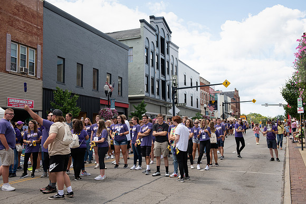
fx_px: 340
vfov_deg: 33.4
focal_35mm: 40
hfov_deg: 48.4
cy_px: 102
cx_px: 153
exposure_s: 1/500
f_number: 5.6
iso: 250
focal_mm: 40
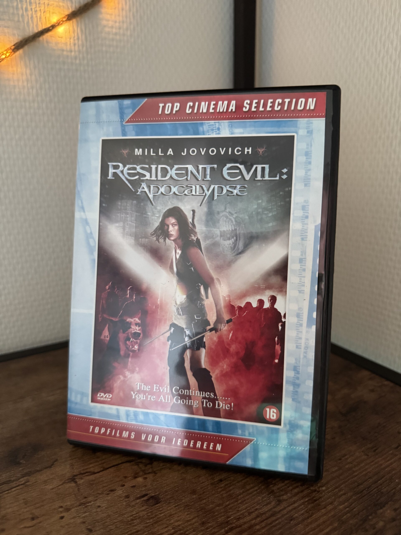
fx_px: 371
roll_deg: +0.4
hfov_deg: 56.8
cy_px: 268
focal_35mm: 24
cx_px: 200
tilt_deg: -13.2
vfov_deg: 71.6
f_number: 1.78
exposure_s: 1/42
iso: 800
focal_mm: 6.76
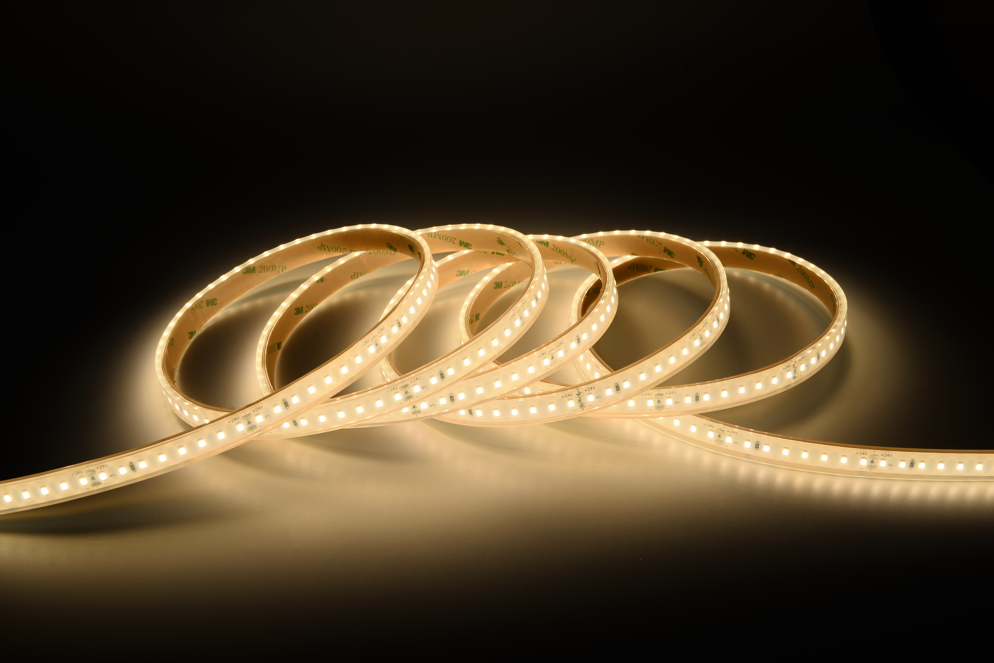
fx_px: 1215
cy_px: 332
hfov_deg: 44.5
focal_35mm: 44
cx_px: 497
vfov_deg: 30.5
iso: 100
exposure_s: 1/100
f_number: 11
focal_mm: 44
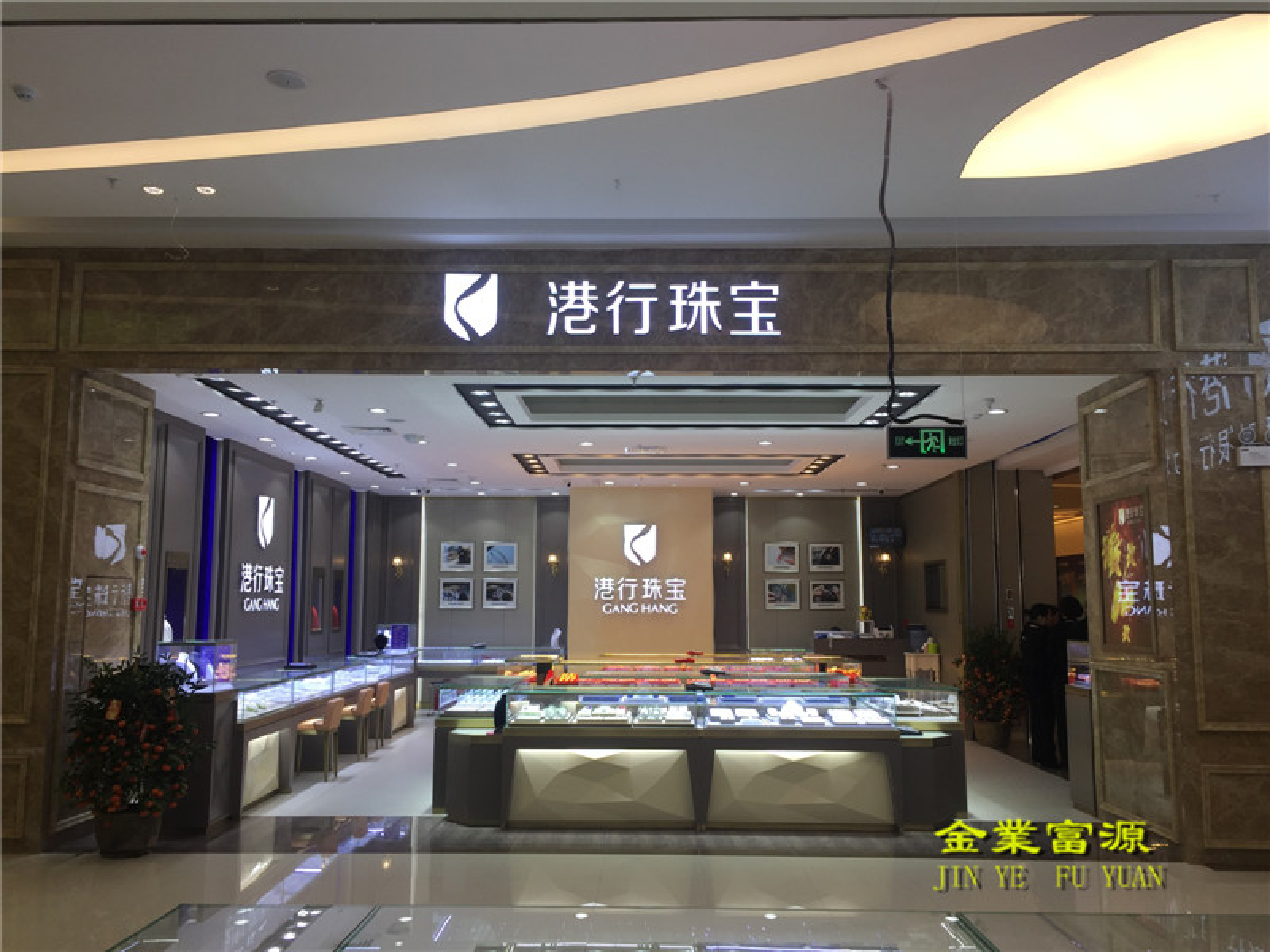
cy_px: 476
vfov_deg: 48.2
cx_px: 635
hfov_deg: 61.7
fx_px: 1064
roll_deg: -1.0
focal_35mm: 29
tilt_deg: +7.0
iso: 32
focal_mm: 4.15
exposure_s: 1/113
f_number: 2.2
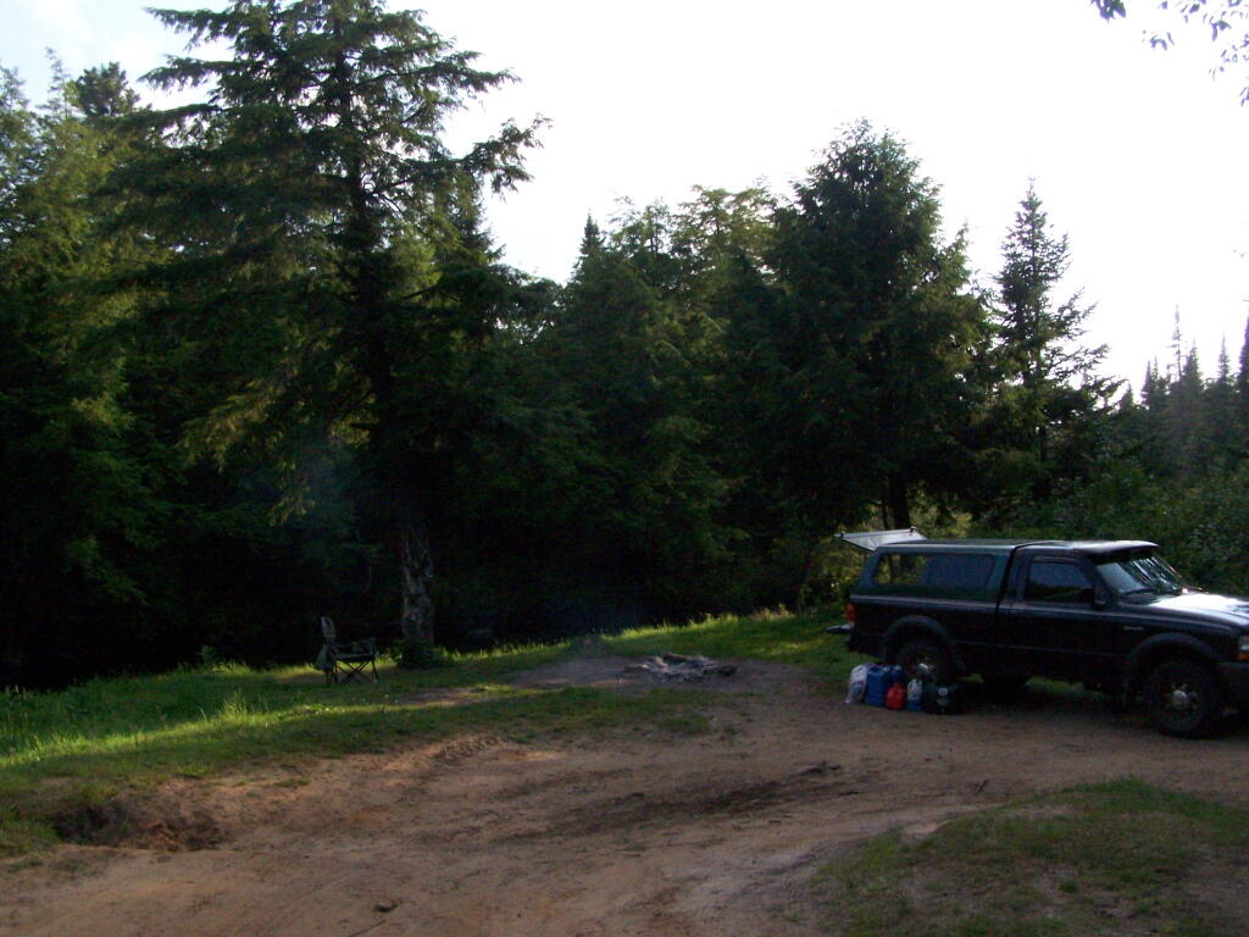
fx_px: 1371
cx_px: 624
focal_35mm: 38
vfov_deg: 37.7
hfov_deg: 49.0
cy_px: 468
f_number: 5.6
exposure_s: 1/1000
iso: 400
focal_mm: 6.3
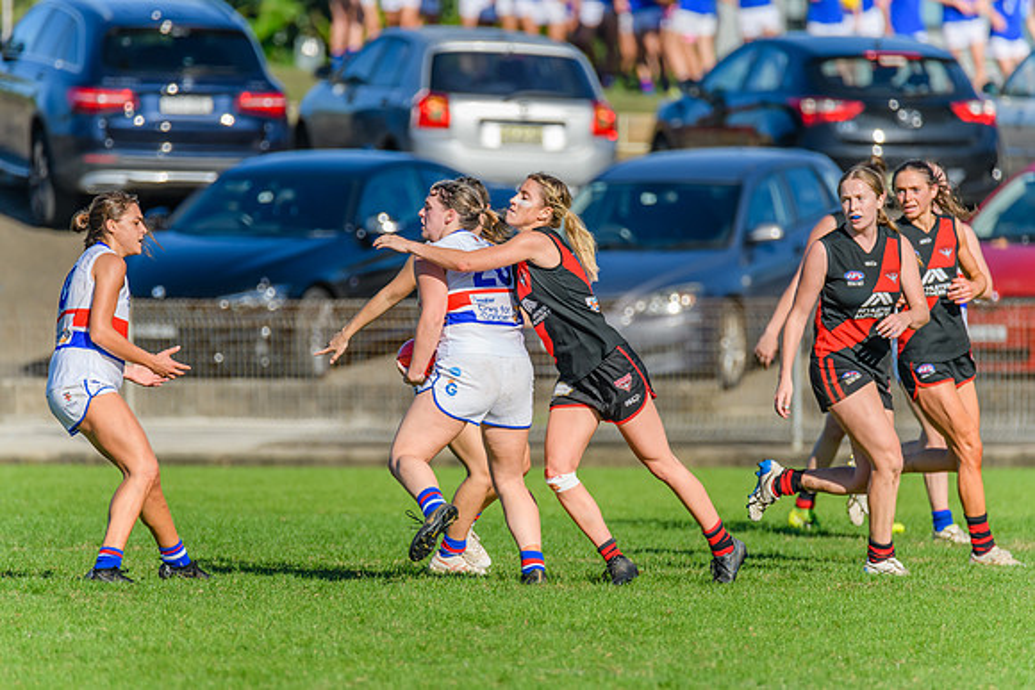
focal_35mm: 623
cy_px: 338
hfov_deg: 3.3
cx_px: 502
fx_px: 17910
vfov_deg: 2.2
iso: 640
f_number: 9
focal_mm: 600
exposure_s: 1/1600
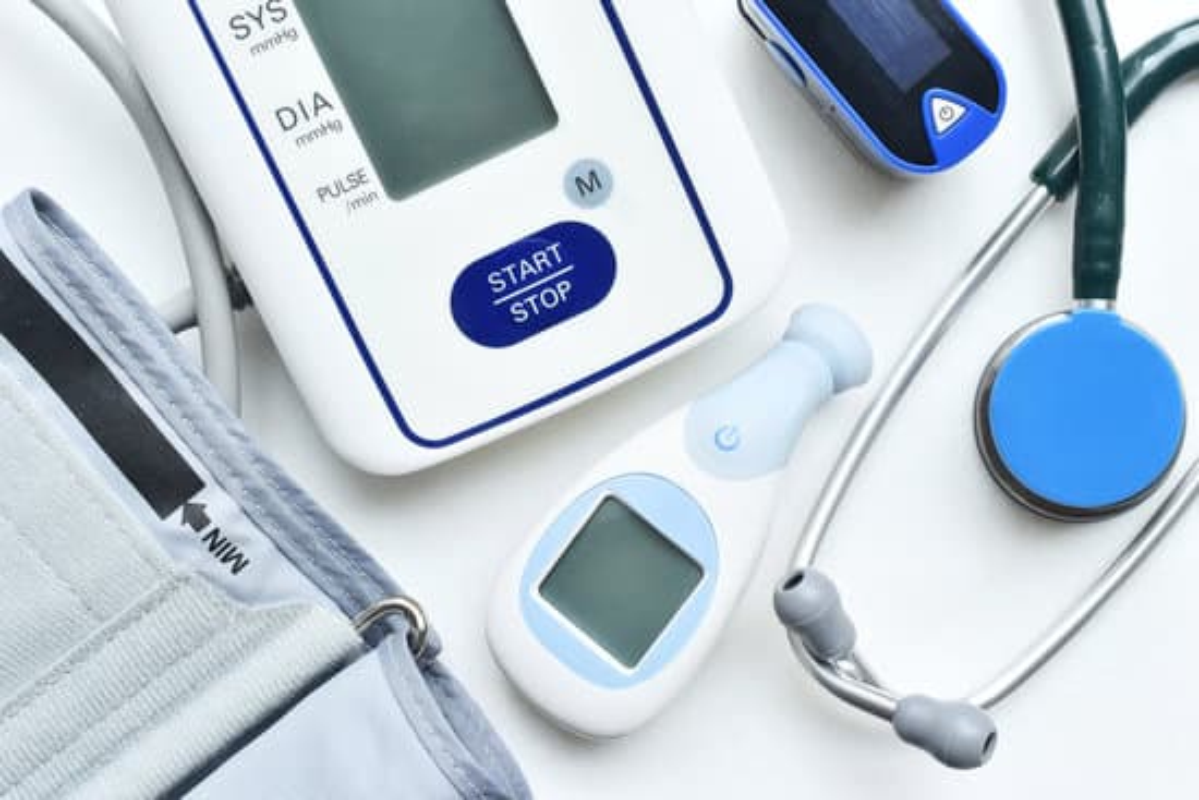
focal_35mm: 60
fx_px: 1999
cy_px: 400
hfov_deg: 33.4
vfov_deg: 22.6
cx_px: 600
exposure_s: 1/6
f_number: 8
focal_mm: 40
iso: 100
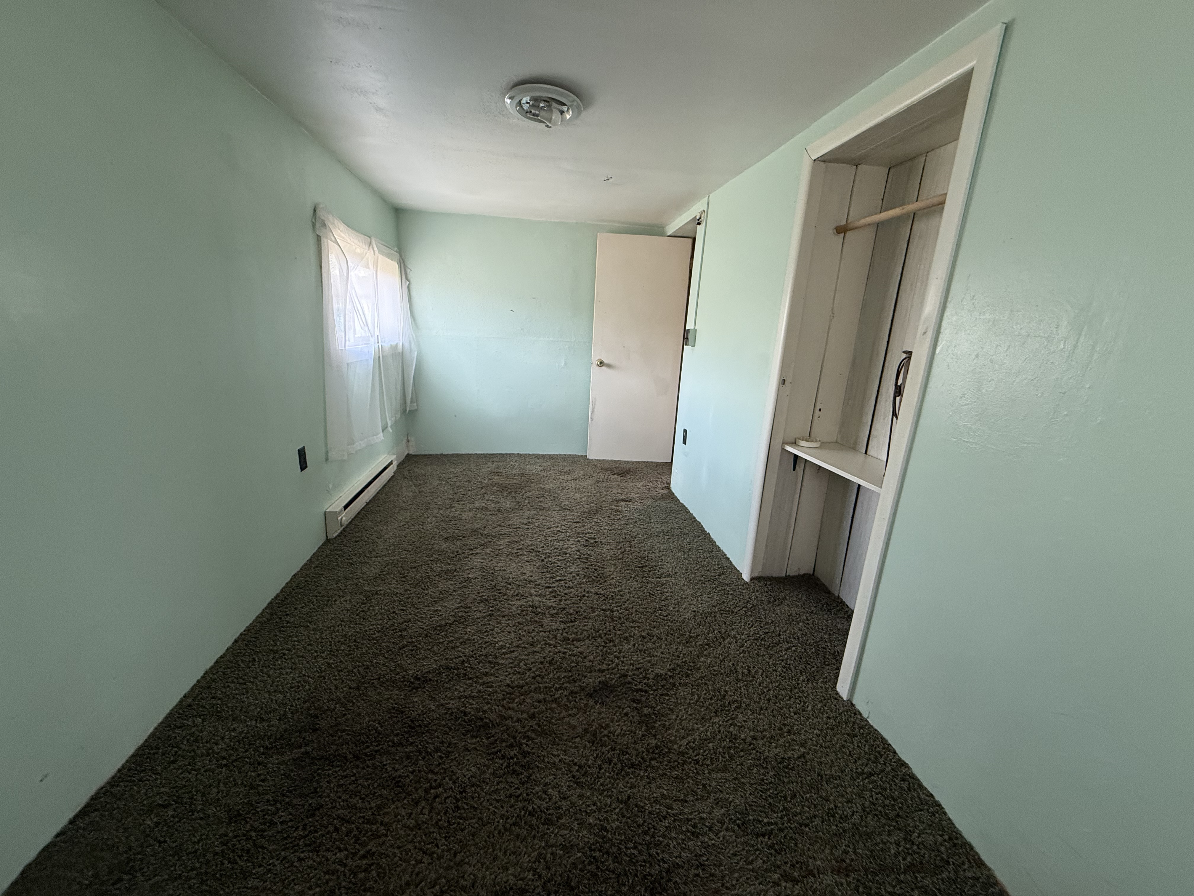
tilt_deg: -13.6
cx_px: 597
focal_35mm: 14
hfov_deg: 102.1
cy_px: 448
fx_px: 483
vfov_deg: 85.7
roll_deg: -3.4
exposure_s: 1/99
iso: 250
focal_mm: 2.22
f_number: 2.2
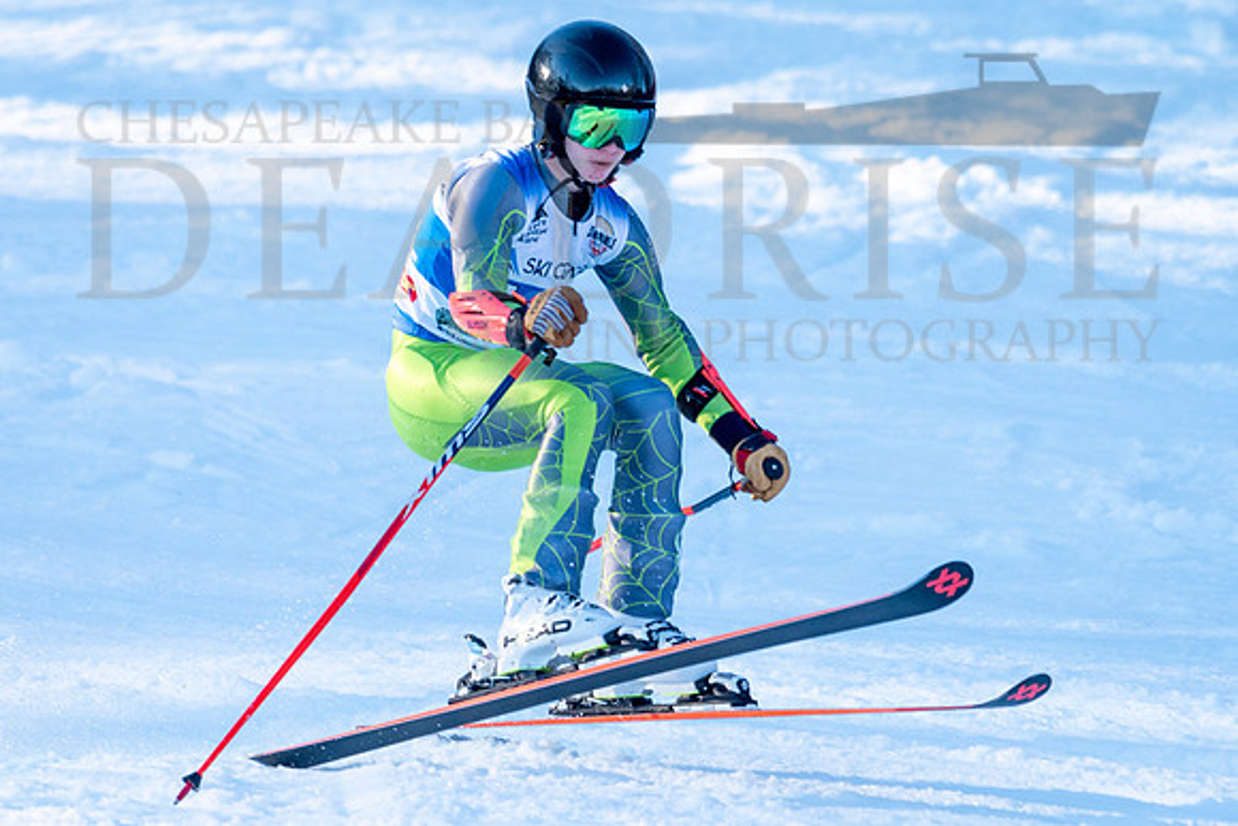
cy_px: 503
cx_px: 380
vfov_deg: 1.8
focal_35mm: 775
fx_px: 26670
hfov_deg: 2.7
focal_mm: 560
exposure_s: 1/2000
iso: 1250
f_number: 8
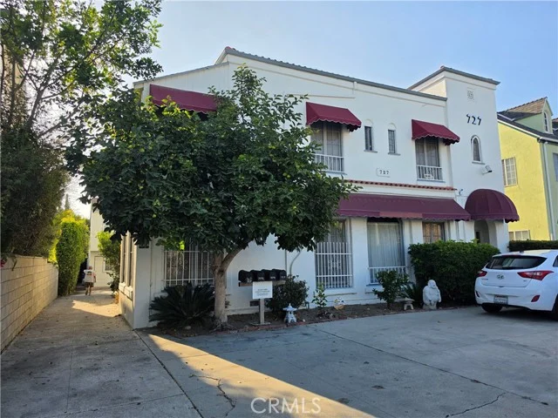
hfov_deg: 73.9
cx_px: 279
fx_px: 371
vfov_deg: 58.9
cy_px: 209
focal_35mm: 23
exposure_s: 1/4887
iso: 64
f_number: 1.4
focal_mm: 6.5
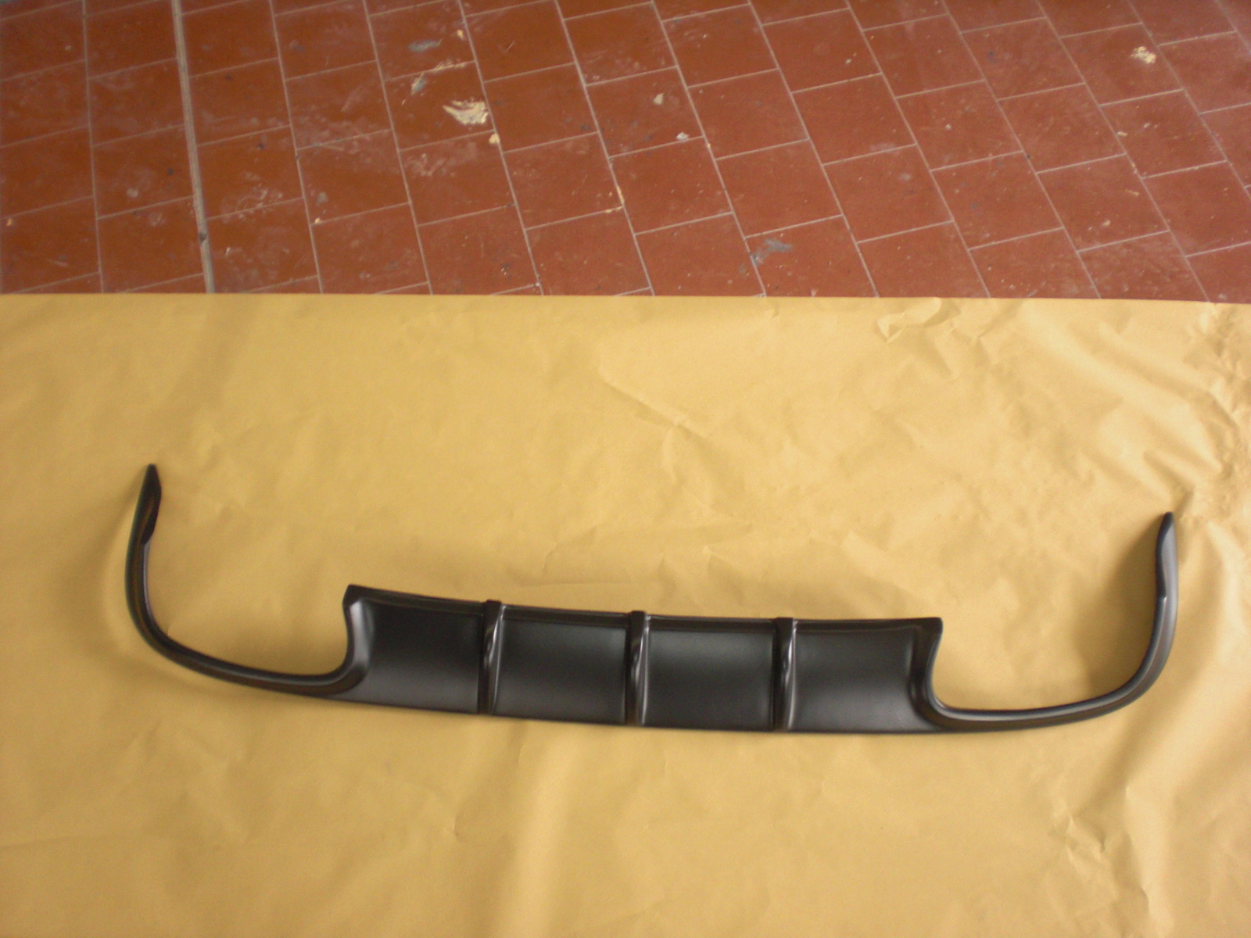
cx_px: 626
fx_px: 1373
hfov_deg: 49.0
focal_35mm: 38
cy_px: 469
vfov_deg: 37.7
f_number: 3.1
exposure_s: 1/30
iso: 200
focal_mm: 6.3
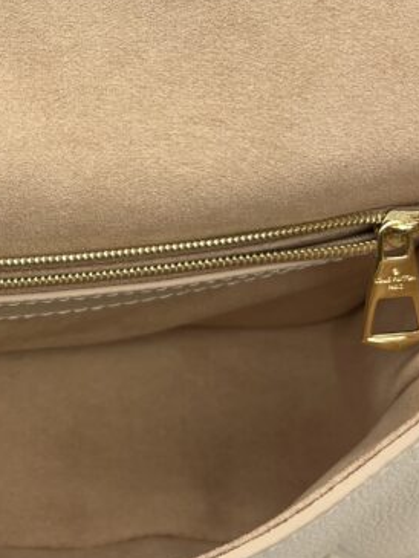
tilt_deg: -59.3
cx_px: -17
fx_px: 1177
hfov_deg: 19.5
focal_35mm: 73
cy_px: 223
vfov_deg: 26.6
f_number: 1.5
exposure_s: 1/154
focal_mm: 5.7
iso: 40
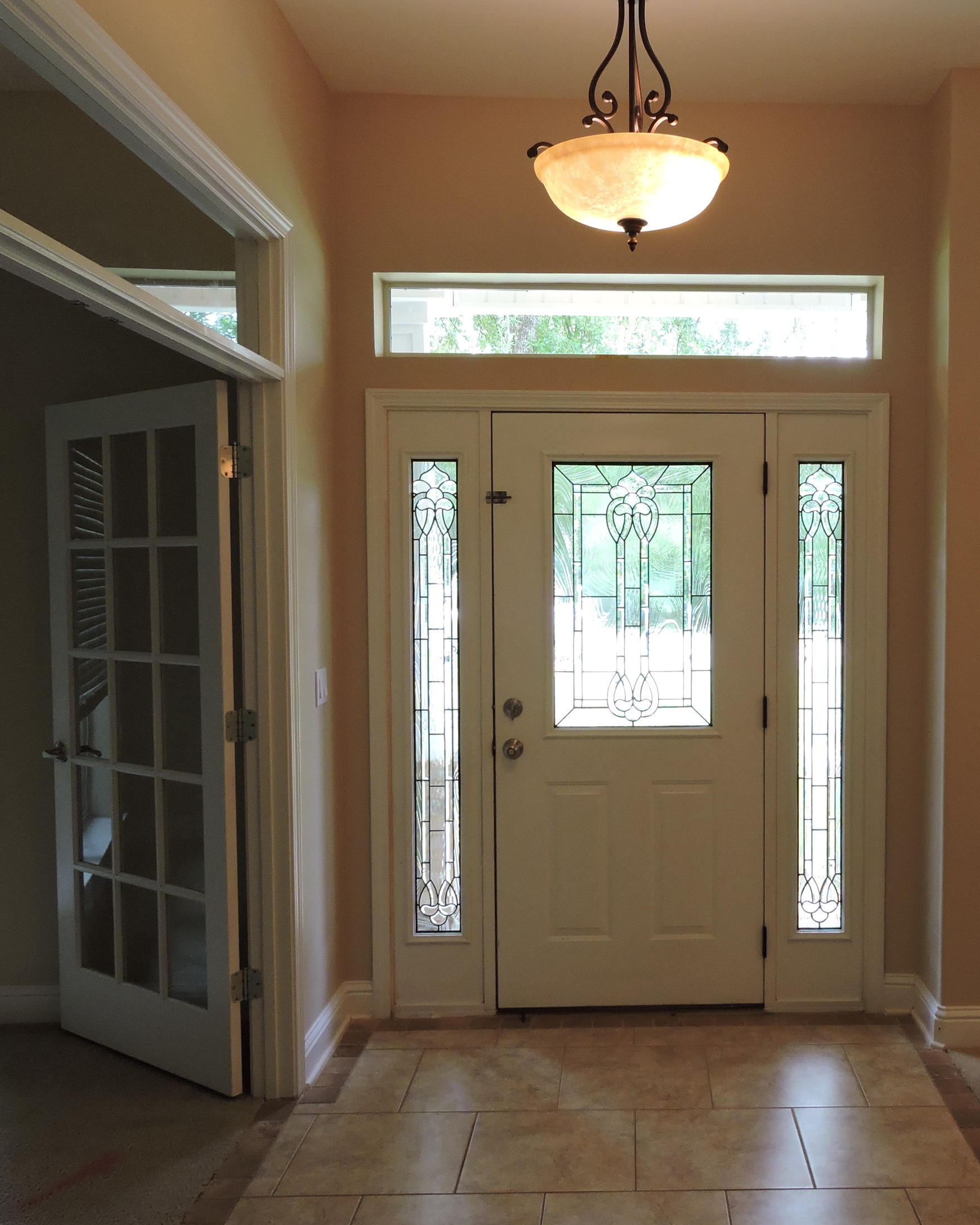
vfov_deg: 55.7
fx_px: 1160
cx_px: 667
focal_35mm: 32
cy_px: 618
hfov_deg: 45.0
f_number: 3.3
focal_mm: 4.3
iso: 200
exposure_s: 1/30
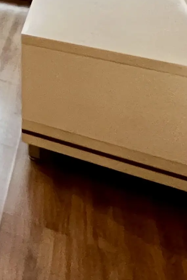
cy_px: -161
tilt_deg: +0.2
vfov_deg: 23.6
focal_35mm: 64
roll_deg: +0.1
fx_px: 499
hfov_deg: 10.1
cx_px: -438
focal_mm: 1.57
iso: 640
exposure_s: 1/60
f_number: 1.8
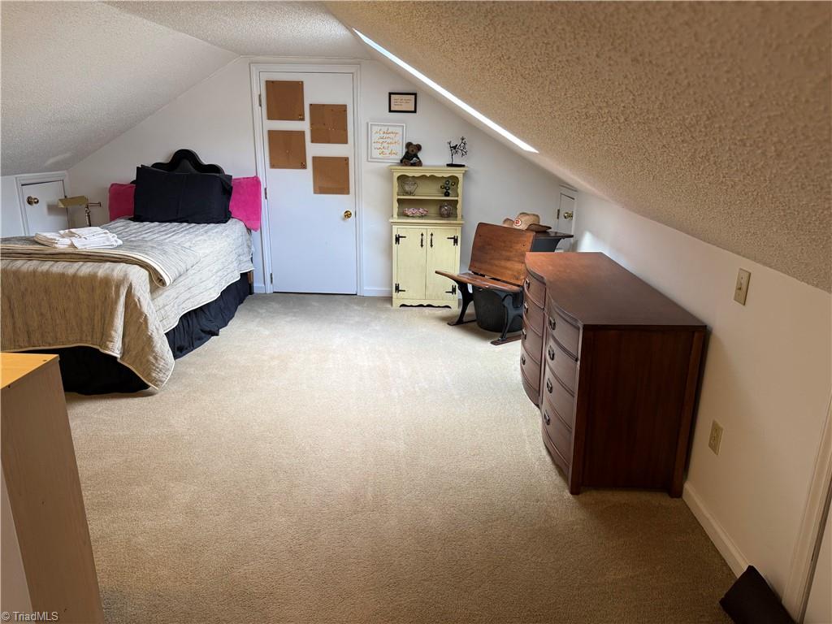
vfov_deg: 56.8
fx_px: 577
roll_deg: -0.9
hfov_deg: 71.6
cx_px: 416
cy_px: 312
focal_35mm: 24
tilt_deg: -16.4
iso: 125
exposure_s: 1/60
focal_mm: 6.76
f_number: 1.78
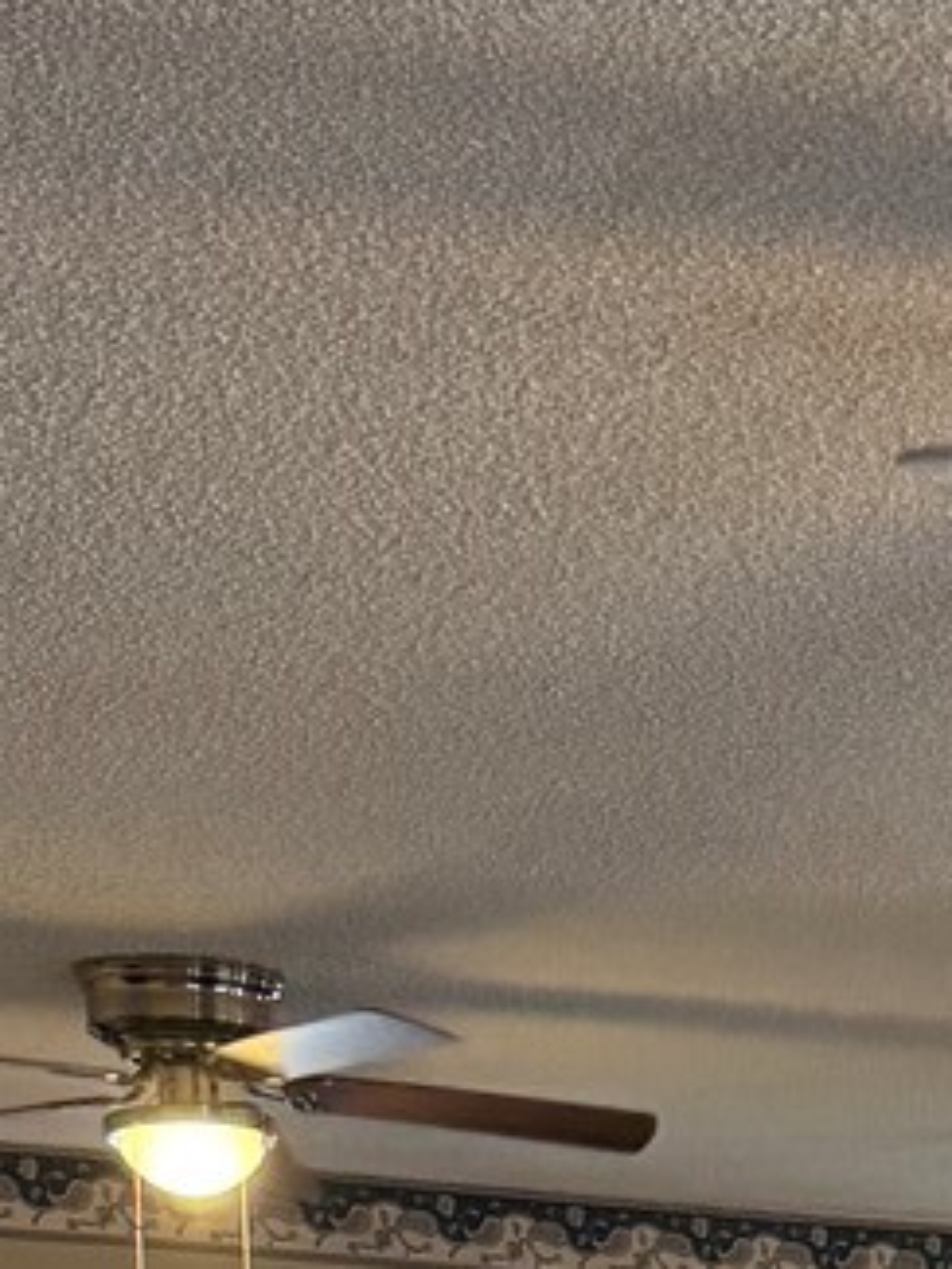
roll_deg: +1.1
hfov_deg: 11.9
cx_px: 1498
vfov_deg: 15.1
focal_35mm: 118
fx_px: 4324
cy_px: 2042
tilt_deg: -3.4
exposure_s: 1/60
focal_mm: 6.76
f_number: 1.78
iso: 200
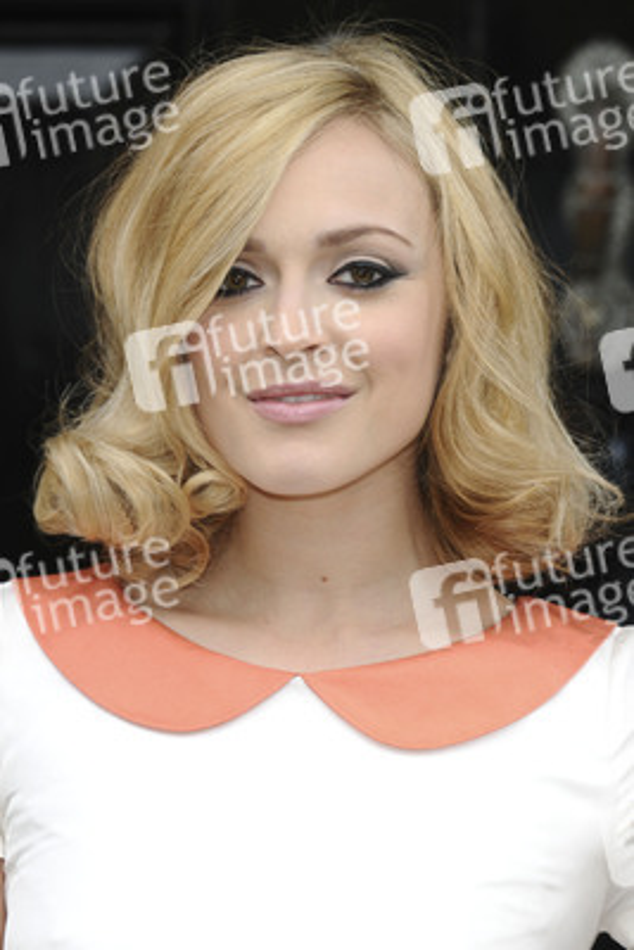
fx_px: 4751
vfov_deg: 11.4
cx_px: 317
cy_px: 475
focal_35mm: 180
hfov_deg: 7.6
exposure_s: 1/160
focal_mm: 120
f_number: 4.5
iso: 400
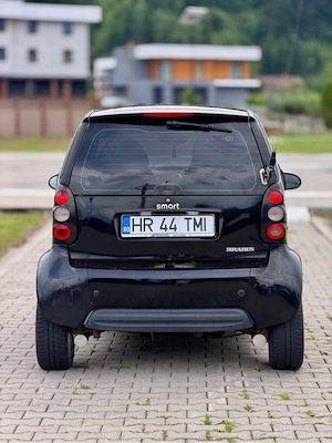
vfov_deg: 19.6
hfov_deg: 14.8
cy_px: 222
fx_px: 1279
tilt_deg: -4.9
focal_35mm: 100
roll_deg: -0.6
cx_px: 166
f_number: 2.8
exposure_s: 1/300
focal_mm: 16.89
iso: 50
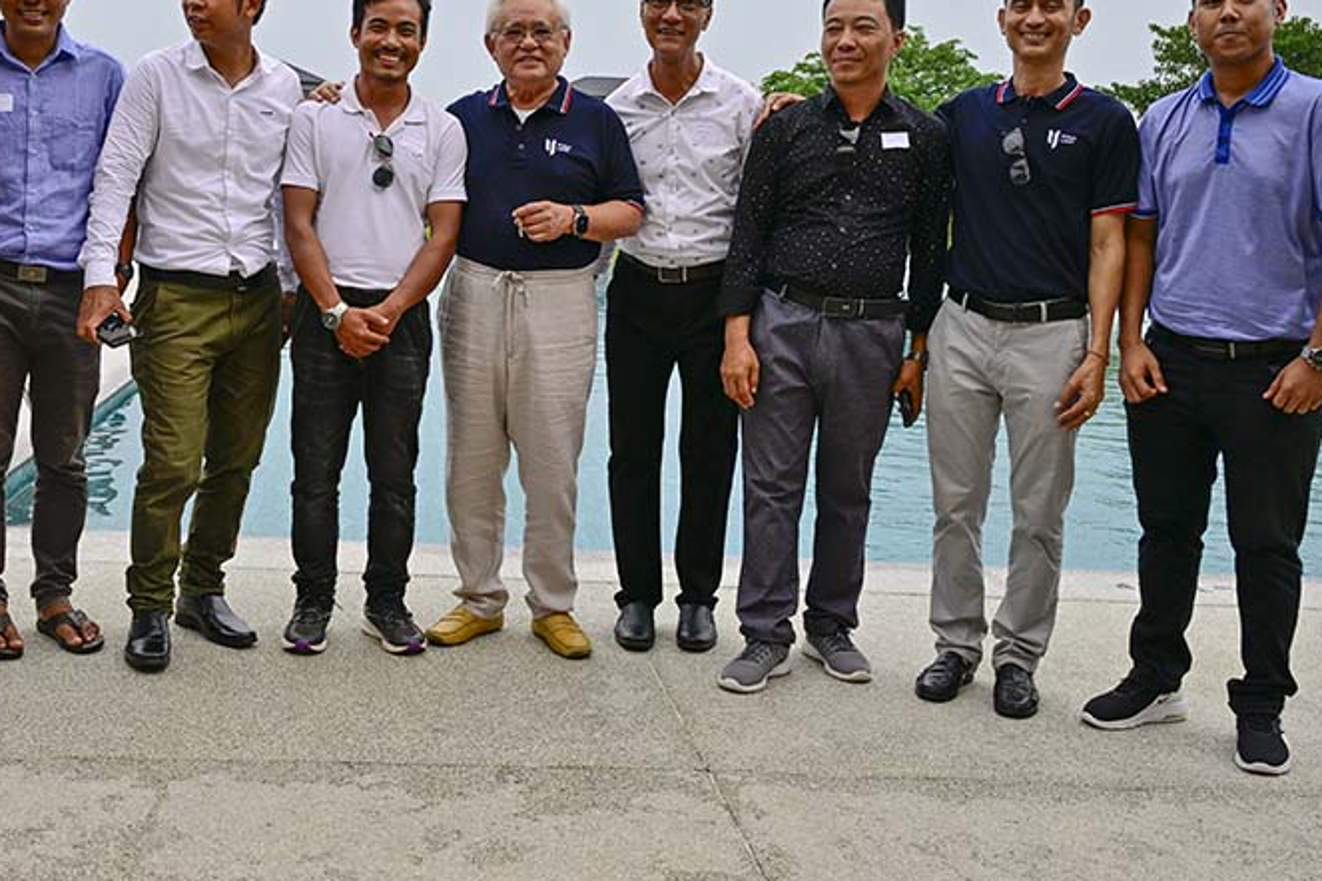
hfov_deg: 45.3
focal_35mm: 43
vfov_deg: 31.2
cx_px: 487
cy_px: 303
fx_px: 1569
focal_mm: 29.5
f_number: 5
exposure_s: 1/200
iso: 400
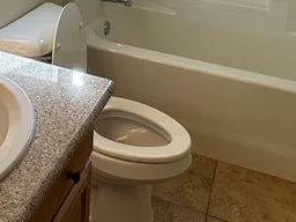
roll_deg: -2.7
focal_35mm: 56
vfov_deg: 23.5
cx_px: 61
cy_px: -53
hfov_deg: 33.4
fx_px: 479
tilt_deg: -13.7
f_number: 2.2
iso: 50
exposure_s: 1/120
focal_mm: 2.22
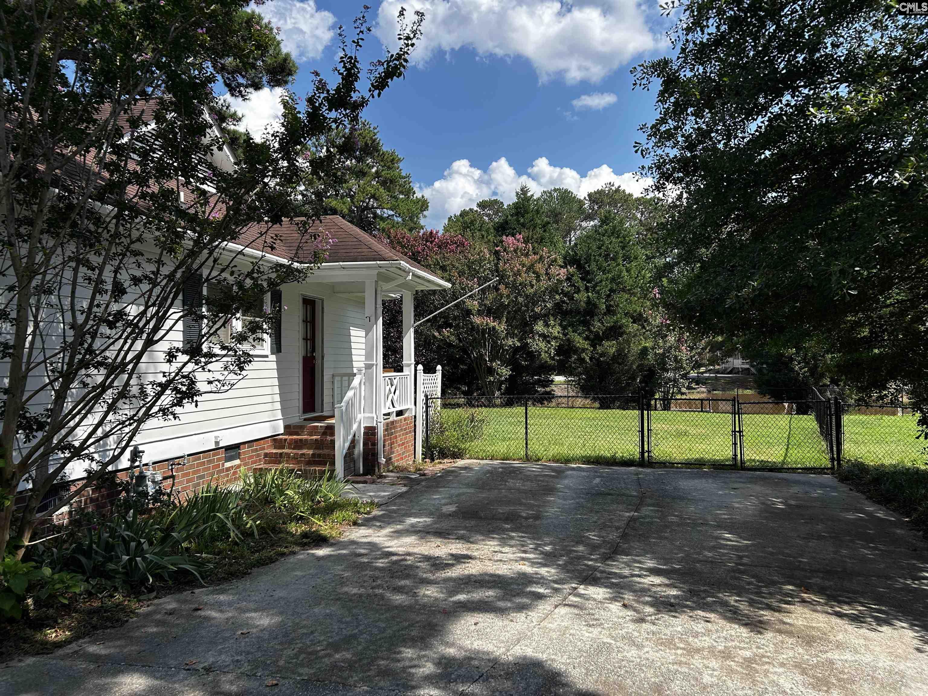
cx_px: 464
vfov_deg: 53.1
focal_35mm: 26
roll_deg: +0.7
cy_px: 348
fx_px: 697
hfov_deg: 67.3
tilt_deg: +0.9
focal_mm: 5.7
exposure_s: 1/2404
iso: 50
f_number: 1.5
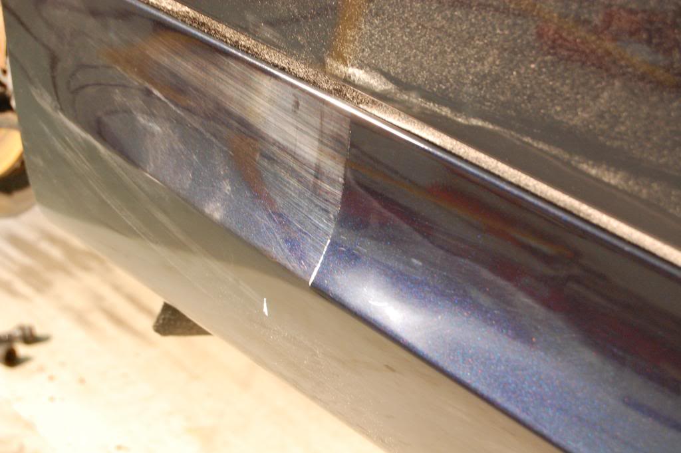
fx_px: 1474
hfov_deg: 26.0
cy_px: 226
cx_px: 340
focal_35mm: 78
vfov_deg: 17.5
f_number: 5.6
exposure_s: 1/8
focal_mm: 52
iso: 1400
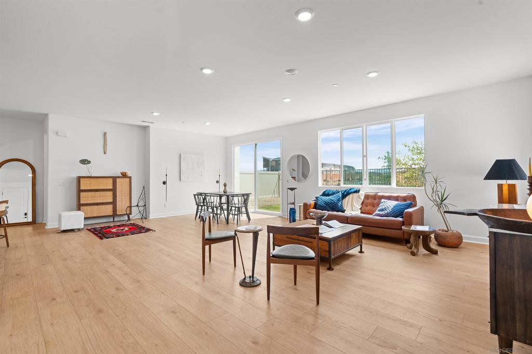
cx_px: 266
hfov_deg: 96.8
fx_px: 236
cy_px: 177
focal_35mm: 16
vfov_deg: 73.7
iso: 100
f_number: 9
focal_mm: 16
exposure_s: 1/8
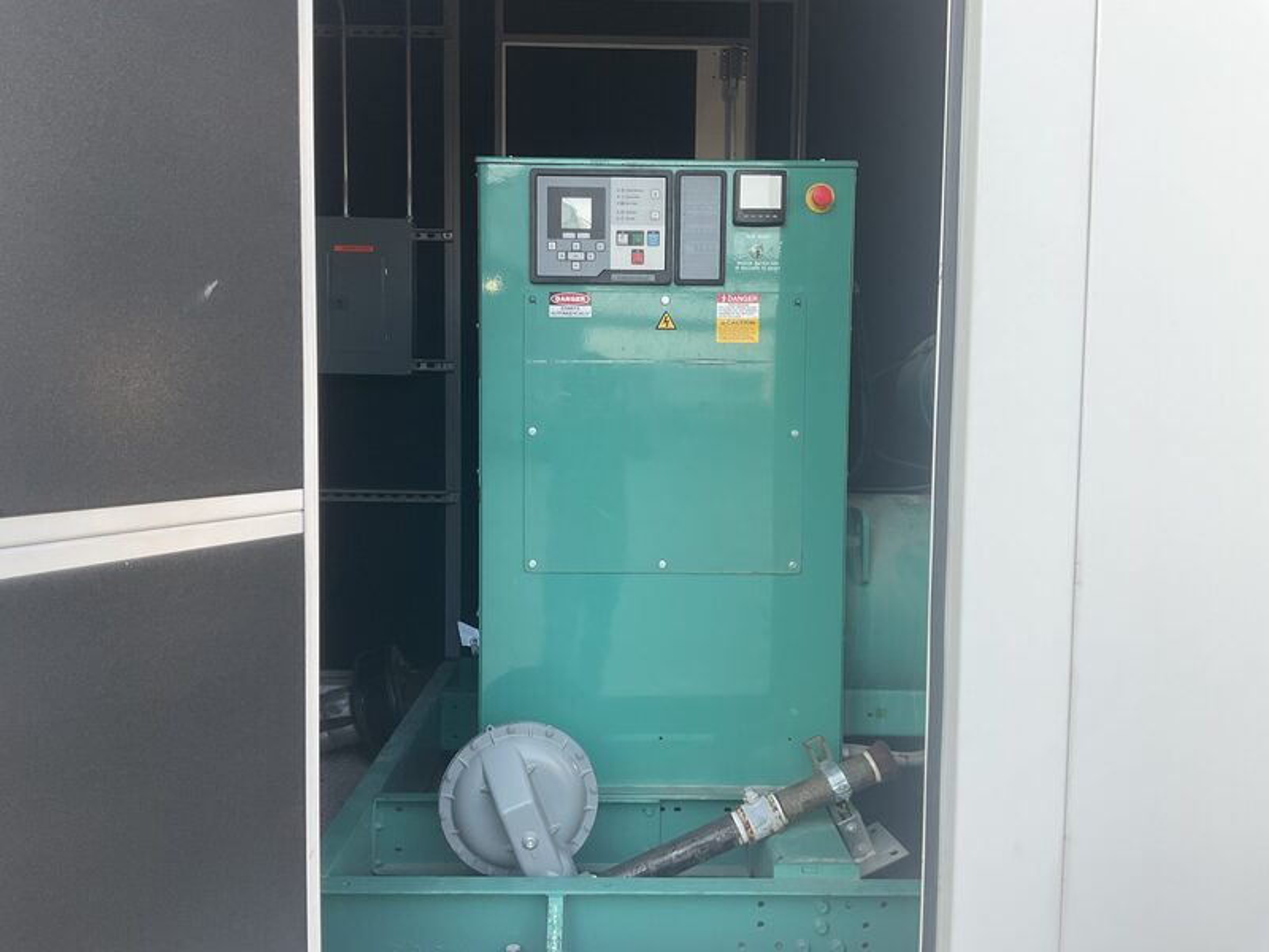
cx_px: 634
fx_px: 1063
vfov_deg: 48.2
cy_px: 476
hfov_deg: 61.7
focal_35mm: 29
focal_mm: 3
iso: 16
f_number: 1.8
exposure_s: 1/120
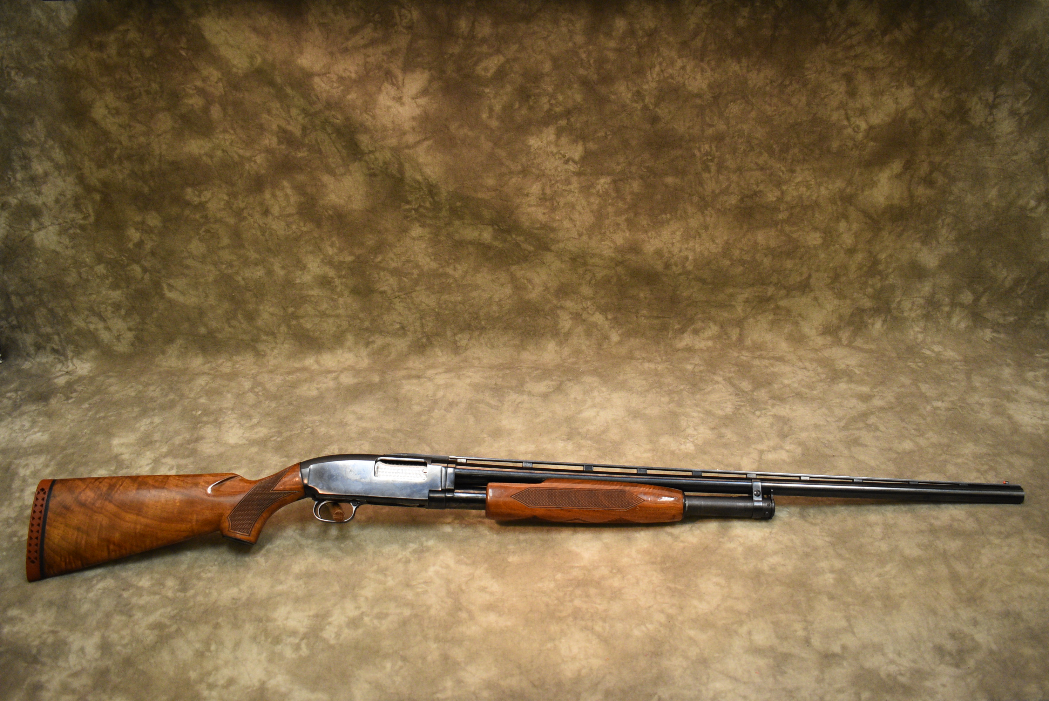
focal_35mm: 33
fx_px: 962
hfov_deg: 57.2
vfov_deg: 40.0
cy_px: 350
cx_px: 524
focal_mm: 22
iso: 1400
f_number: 3.8
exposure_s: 1/125
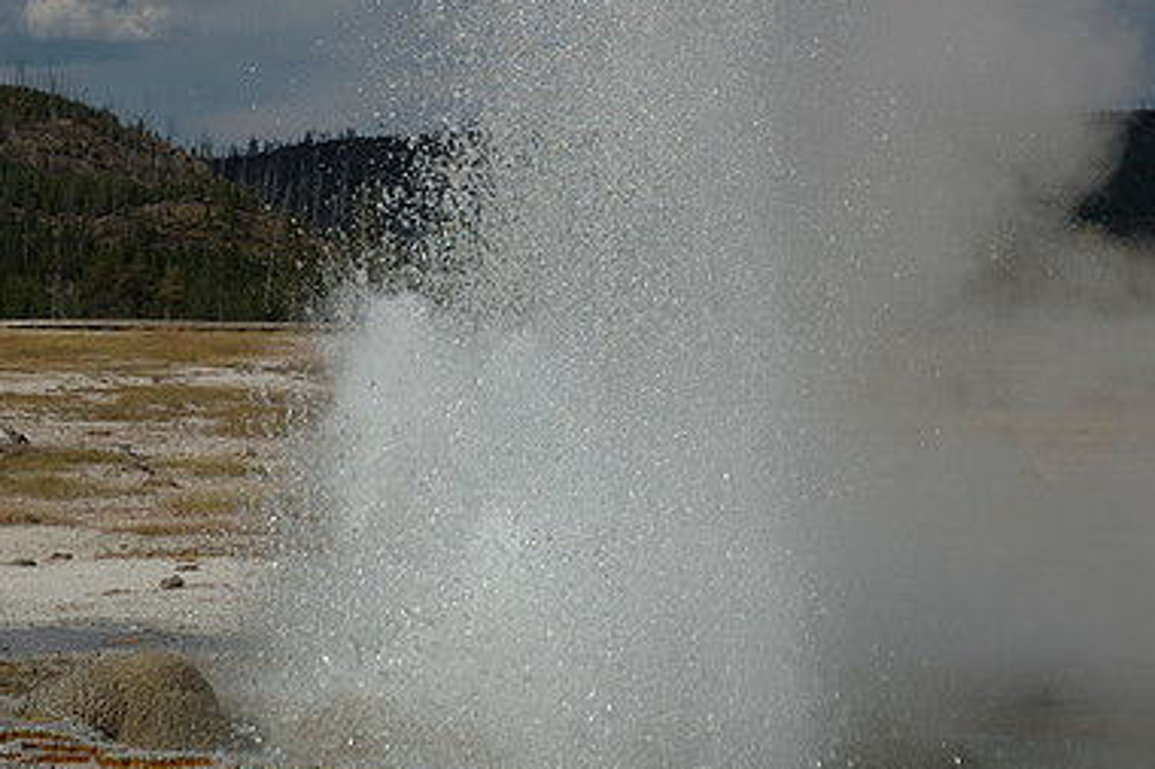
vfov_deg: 12.4
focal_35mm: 110
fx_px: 3527
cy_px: 453
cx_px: 486
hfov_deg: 18.6
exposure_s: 1/320
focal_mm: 48
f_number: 9
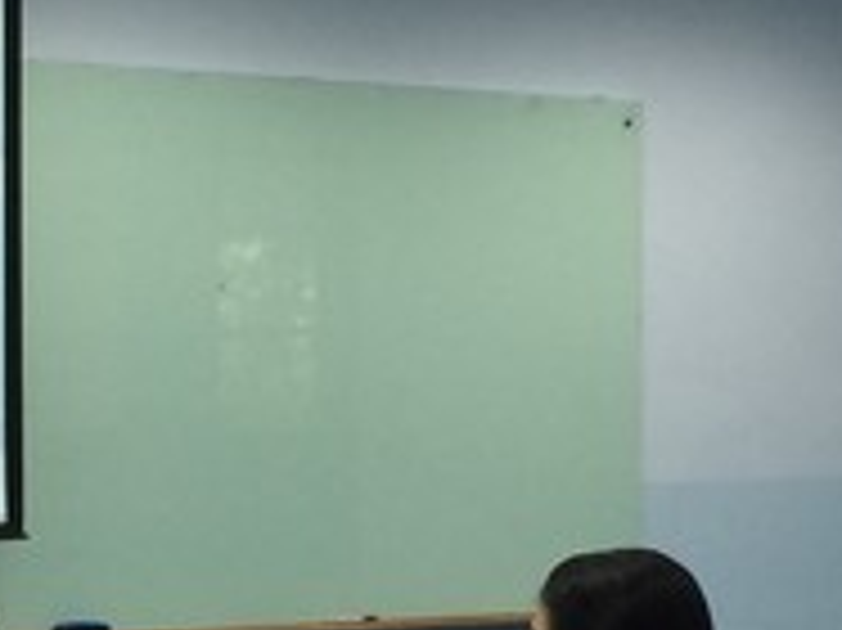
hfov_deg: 12.4
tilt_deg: -1.8
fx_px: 3865
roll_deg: -0.3
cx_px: 153
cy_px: 567
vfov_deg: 9.3
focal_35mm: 159
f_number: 2.2
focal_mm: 4.15
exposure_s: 1/33
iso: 40
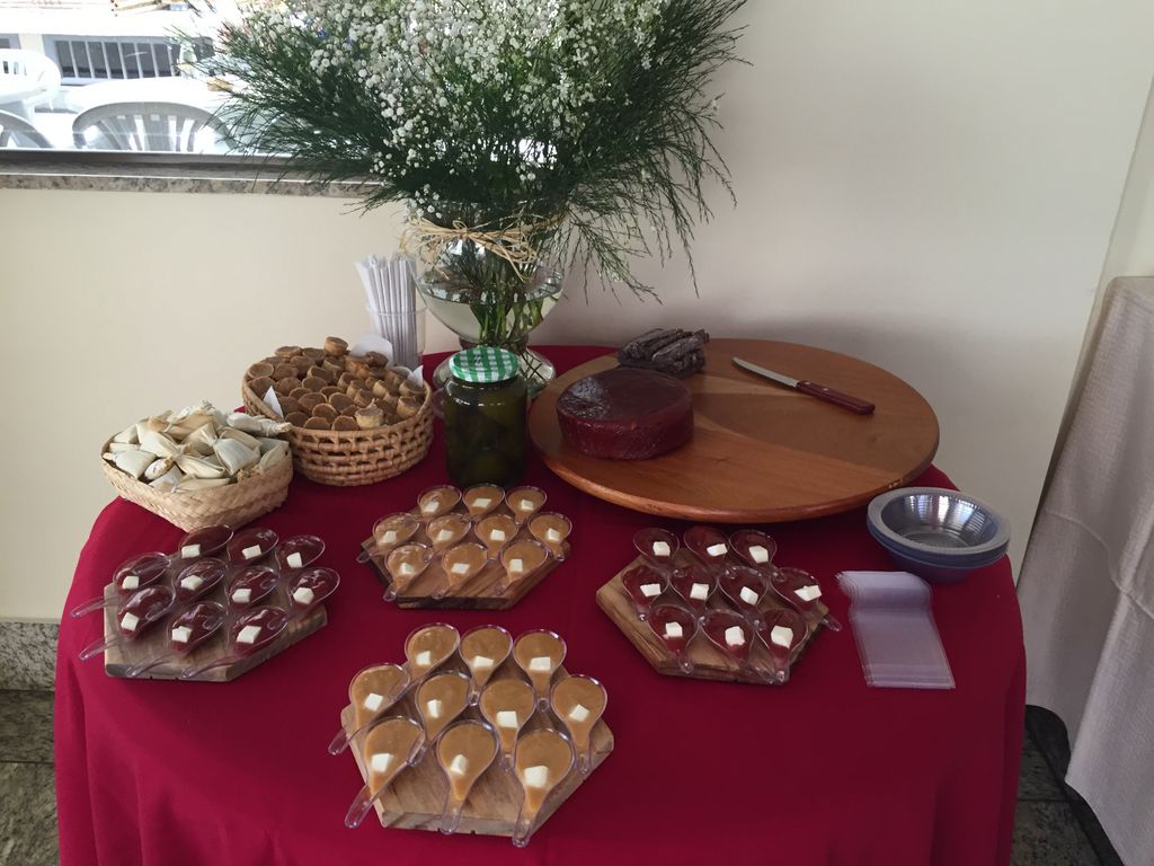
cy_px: 433
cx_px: 577
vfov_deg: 48.2
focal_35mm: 29
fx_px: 967
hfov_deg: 61.7
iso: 50
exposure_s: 1/30
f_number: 2.2
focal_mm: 4.15
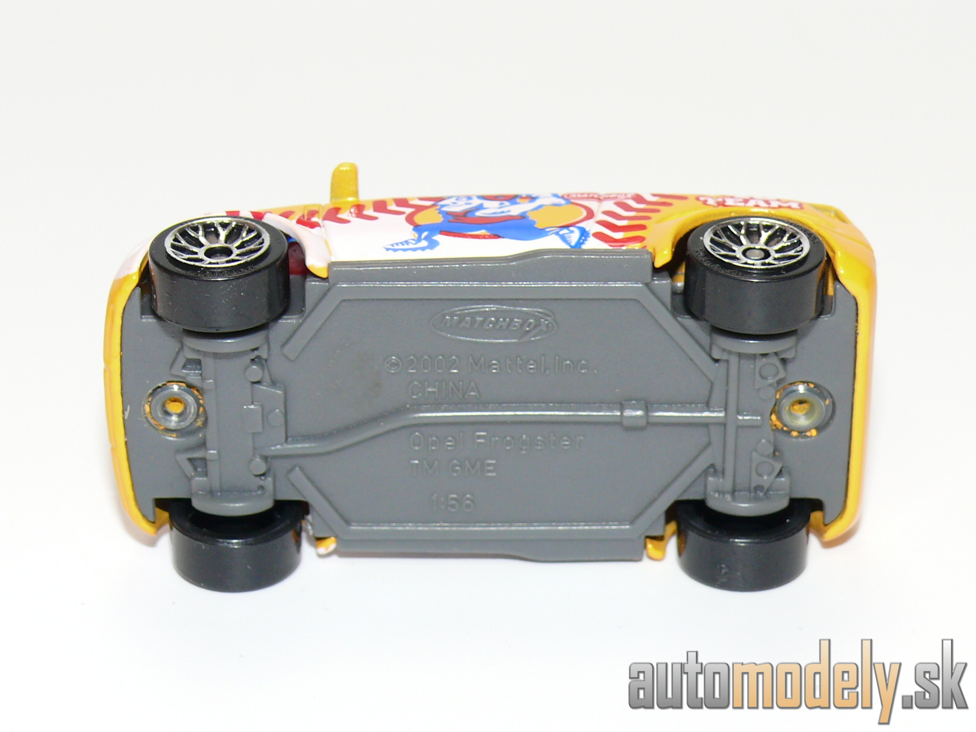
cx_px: 488
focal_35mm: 112
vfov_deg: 13.2
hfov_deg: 17.6
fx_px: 3158
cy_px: 366
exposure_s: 1/30
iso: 100
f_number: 4
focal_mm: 14.1
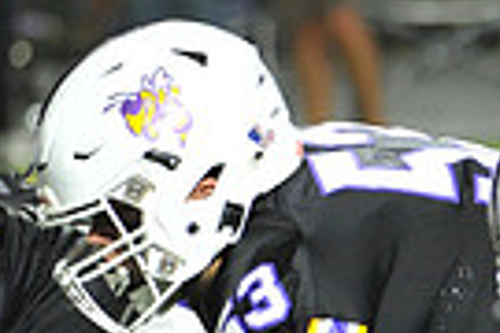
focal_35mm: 1115
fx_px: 15485
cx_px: 841
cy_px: 374
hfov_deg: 1.8
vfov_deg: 1.2
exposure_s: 1/200
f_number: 5.6
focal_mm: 260
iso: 4000
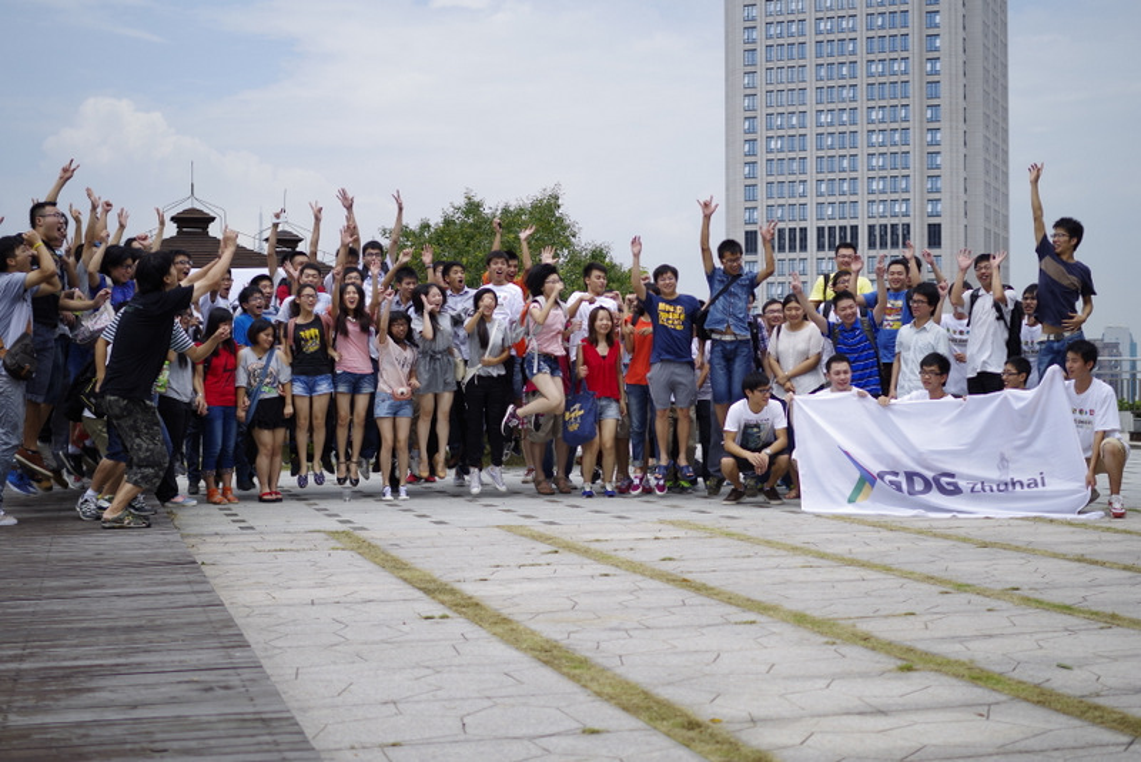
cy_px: 381
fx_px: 1649
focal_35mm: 52
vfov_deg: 26.0
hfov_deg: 38.2
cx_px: 570
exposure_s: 1/2000
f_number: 2.4
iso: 100
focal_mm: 35
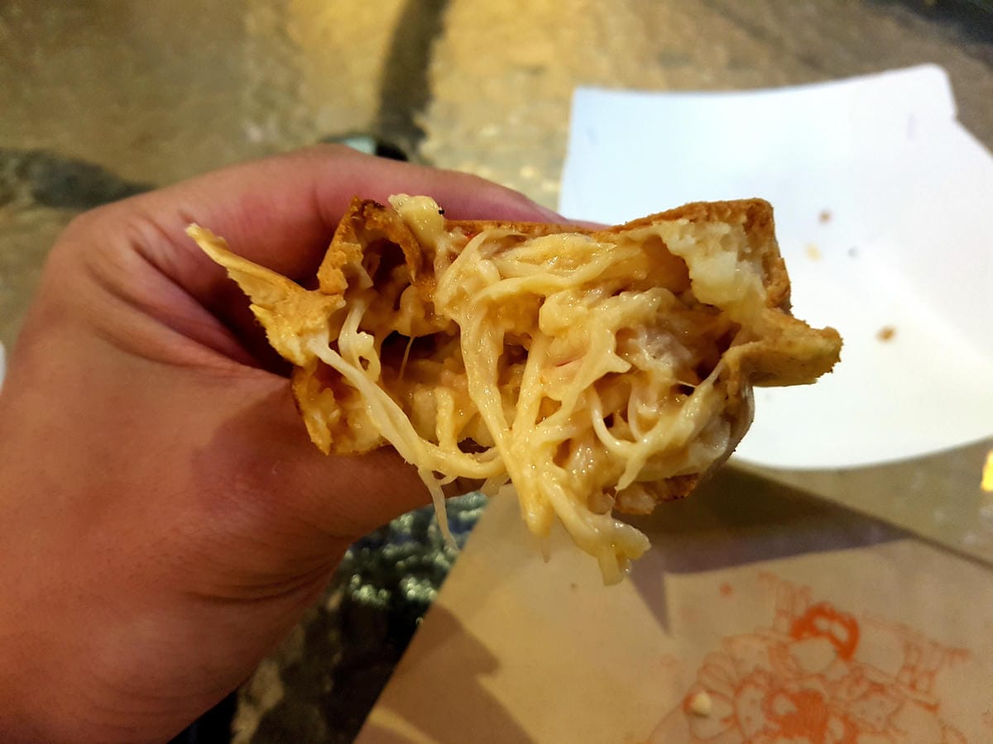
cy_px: 372
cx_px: 496
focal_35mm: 26
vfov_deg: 53.1
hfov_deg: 67.3
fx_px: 746
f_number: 1.7
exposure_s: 1/10
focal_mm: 4.2
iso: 250
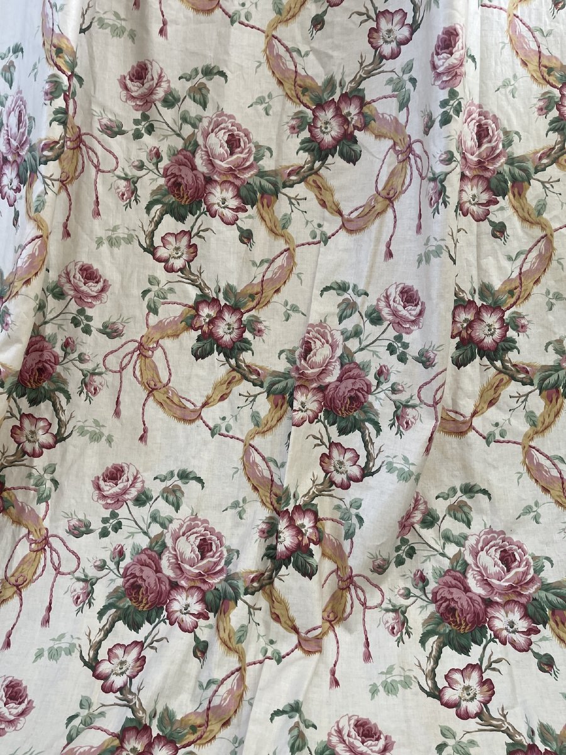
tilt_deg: -23.2
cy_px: 378
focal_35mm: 25
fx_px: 545
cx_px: 283
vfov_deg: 69.4
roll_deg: +0.7
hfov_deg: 54.9
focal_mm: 5.1
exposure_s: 1/113
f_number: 1.6
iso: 125
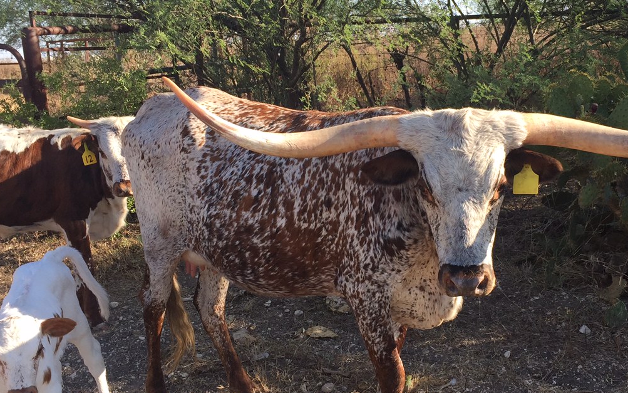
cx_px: 392
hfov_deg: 40.0
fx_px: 856
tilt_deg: -9.6
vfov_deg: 25.8
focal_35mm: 50
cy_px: 203
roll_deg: +1.4
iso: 32
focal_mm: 4.15
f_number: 2.2
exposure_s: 1/581
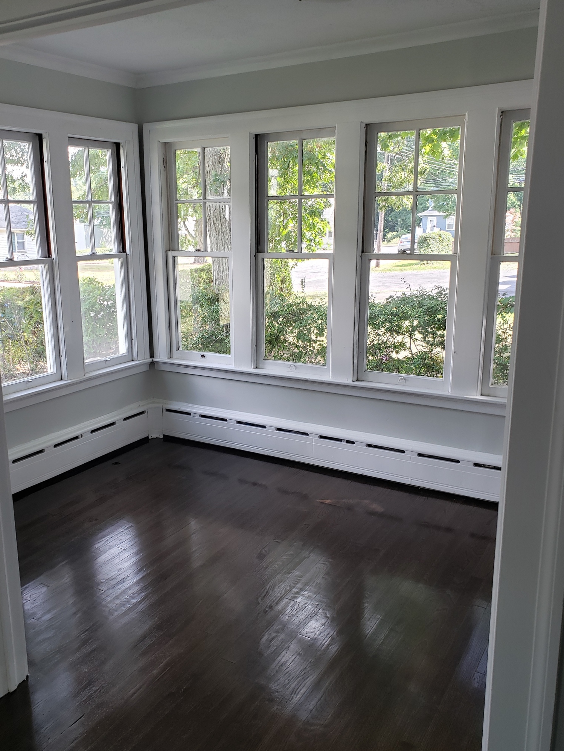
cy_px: 377
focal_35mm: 30
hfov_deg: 46.7
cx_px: 244
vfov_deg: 60.0
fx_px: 652
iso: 64
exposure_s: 1/60
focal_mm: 4.3
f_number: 2.4
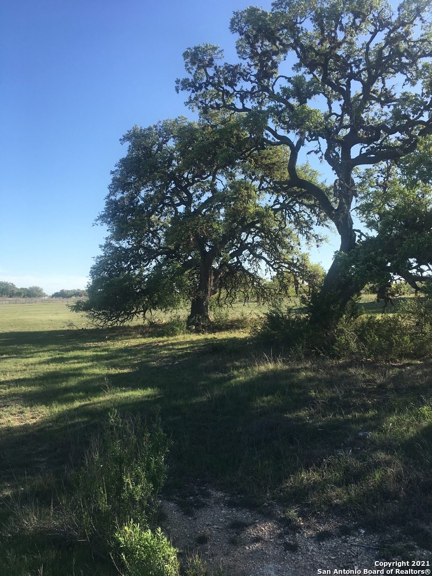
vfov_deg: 61.7
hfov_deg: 48.2
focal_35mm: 29
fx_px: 483
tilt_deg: +6.6
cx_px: 216
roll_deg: -1.3
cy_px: 288
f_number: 2.2
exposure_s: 1/927
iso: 25
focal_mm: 4.15
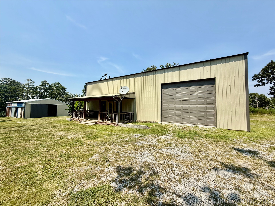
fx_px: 111
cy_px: 103
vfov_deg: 85.7
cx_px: 138
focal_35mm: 14
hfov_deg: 102.1
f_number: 2.2
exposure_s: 1/2320
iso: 50
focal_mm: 2.22
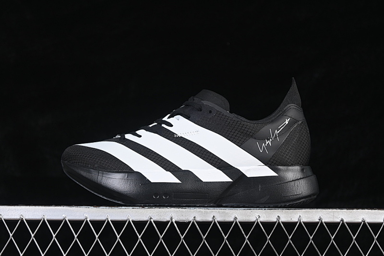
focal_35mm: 75
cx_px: 192
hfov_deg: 27.0
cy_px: 128
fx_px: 800
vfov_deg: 18.2
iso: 160
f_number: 6.3
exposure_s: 1/60
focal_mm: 50
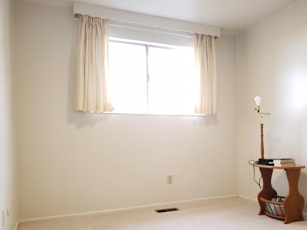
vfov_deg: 43.9
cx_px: 184
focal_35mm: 32
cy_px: 141
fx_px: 284
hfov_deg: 56.4
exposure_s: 1/40
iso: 320
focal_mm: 4.3
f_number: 2.4
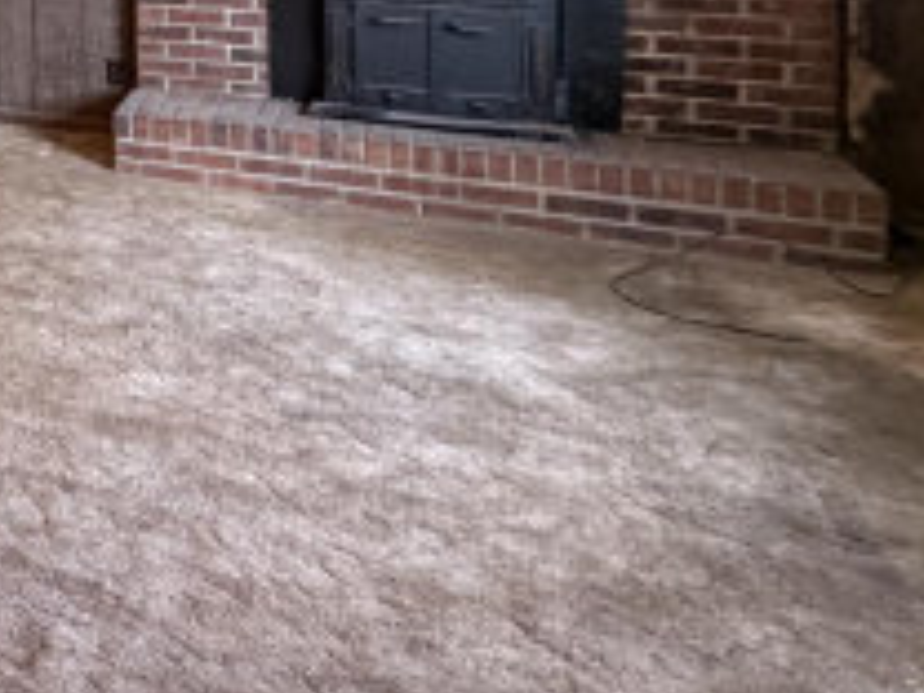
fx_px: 1201
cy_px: -142
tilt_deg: -1.5
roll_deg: +1.8
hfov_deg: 29.4
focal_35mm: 45
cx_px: -398
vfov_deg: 28.1
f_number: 2.2
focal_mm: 2.22
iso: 400
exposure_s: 1/60
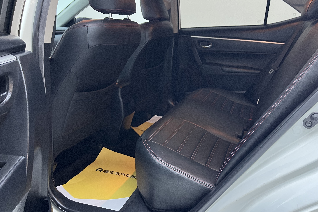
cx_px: 174
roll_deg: -1.7
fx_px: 265
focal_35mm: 30
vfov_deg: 43.6
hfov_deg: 61.8
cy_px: 101
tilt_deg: -17.2
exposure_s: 1/60
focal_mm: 5.1
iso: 250
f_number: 1.6
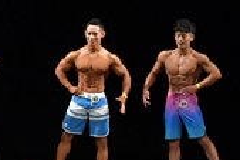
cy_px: 48
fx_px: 2656
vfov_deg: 3.5
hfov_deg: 5.2
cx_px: -15
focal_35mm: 398
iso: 3200
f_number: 5.6
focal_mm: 58
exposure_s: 1/400
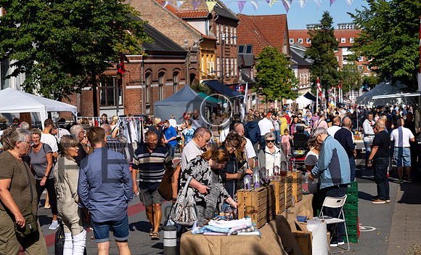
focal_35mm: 84
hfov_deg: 24.8
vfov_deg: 15.1
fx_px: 959
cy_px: 140
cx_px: 211
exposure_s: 1/1000
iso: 100
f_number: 5
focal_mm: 78
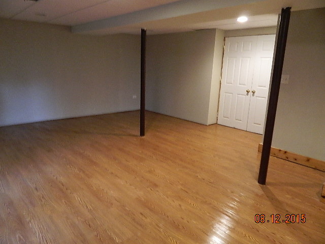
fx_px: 235
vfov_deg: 54.9
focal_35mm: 25
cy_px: 122
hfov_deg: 69.4
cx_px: 162
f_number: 3.1
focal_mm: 4.5
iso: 400
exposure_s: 1/10
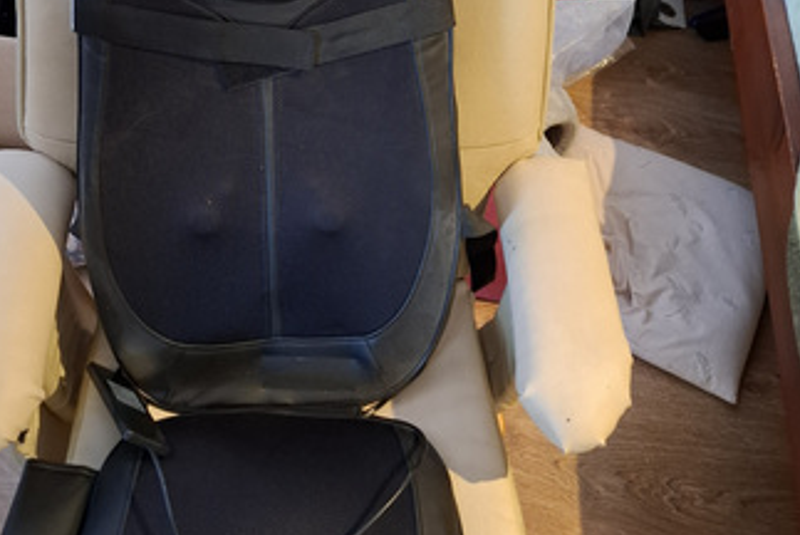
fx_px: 823
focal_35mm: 37
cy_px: 196
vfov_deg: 35.8
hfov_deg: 51.7
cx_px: 353
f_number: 1.8
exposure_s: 1/25
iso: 640
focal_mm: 5.54
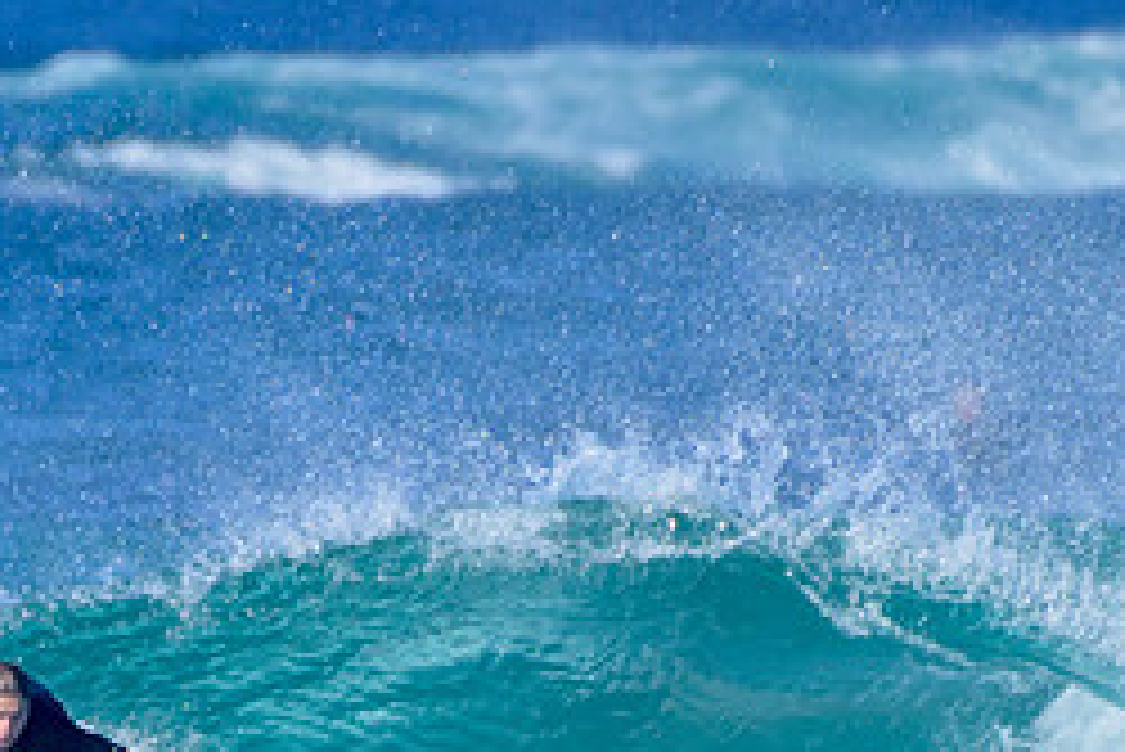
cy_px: 853
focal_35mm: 2317
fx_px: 72445
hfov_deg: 0.9
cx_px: 189
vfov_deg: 0.6
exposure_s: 1/2000
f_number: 11
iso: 800
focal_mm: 1000
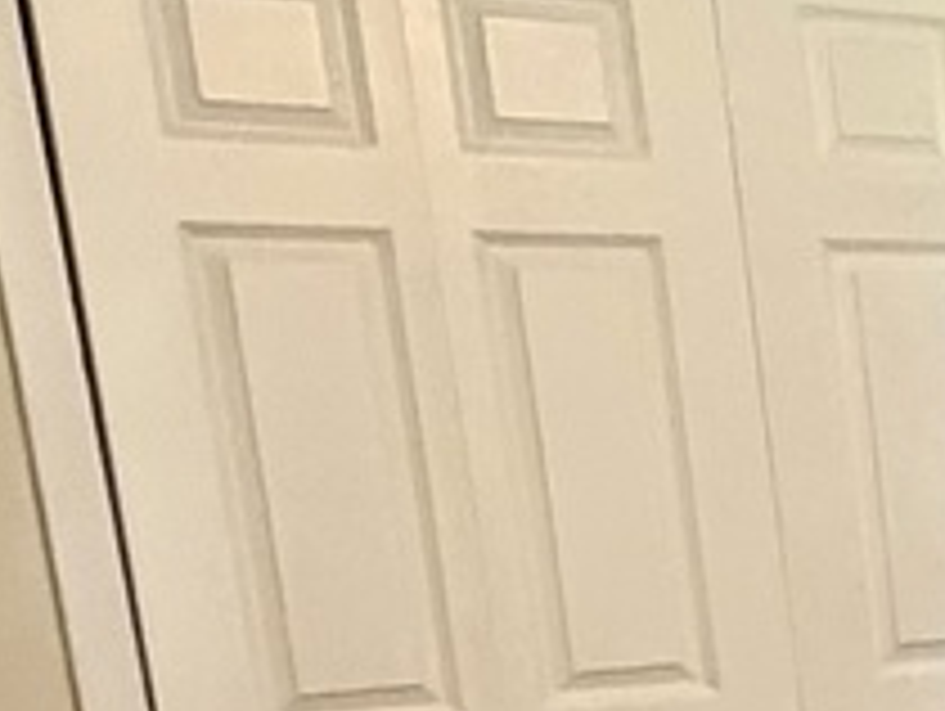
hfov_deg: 15.2
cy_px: 968
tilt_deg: -12.4
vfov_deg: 14.7
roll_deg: +1.8
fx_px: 2624
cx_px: 2052
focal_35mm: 96
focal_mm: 2.22
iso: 640
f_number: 2.2
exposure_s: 1/60
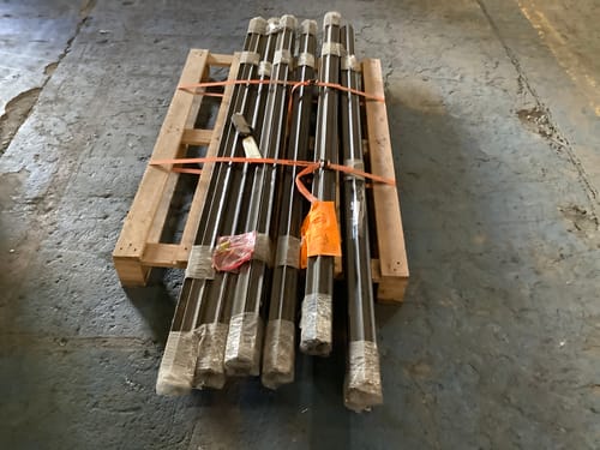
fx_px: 537
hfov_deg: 58.4
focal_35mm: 31
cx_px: 300
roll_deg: +1.5
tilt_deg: -44.6
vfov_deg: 45.4
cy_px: 225
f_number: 2.4
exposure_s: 1/25
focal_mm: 3.3
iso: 500
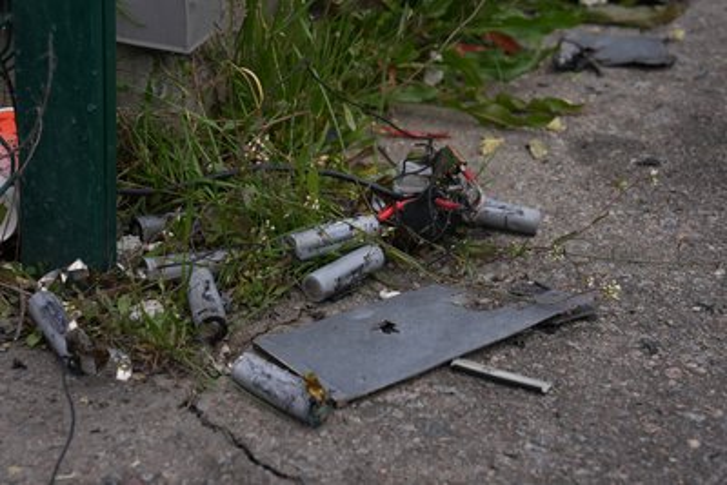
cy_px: 242
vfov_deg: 19.5
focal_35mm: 70
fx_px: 1414
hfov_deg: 28.8
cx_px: 364
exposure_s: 1/250
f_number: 8
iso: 200
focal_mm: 70
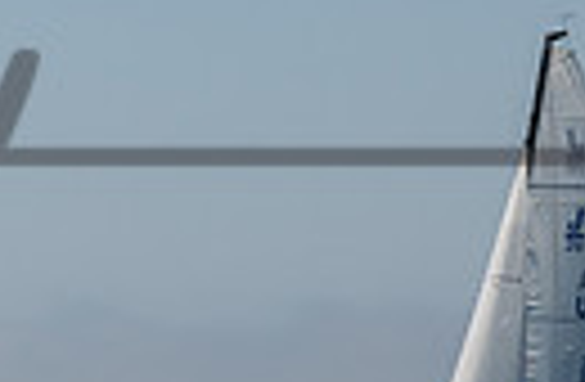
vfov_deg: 3.1
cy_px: 358
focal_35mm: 436
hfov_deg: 4.7
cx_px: -763
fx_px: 7043
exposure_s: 1/1000
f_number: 9
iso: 640
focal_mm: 86
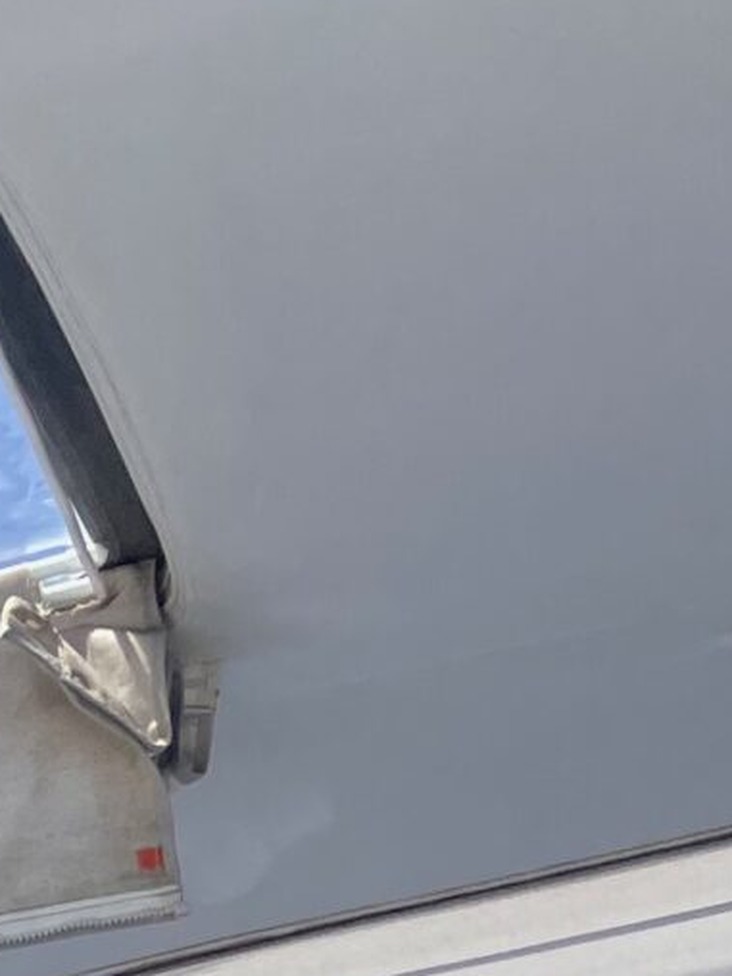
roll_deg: -0.5
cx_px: -1043
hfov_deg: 9.9
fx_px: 3694
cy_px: 2407
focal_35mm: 131
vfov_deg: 11.9
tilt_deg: +1.8
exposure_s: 1/4292
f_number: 1.6
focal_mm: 4.2
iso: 32
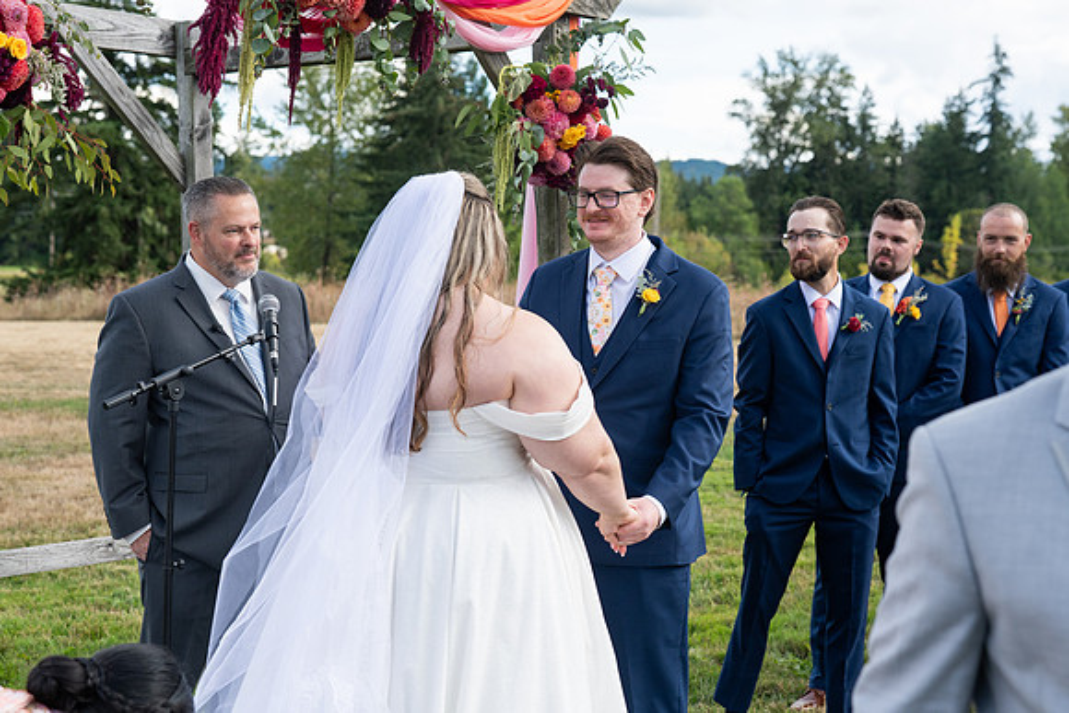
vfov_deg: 24.6
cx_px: 534
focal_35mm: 55
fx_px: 1633
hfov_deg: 36.2
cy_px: 356
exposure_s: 1/1000
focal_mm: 55
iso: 400
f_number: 4.5
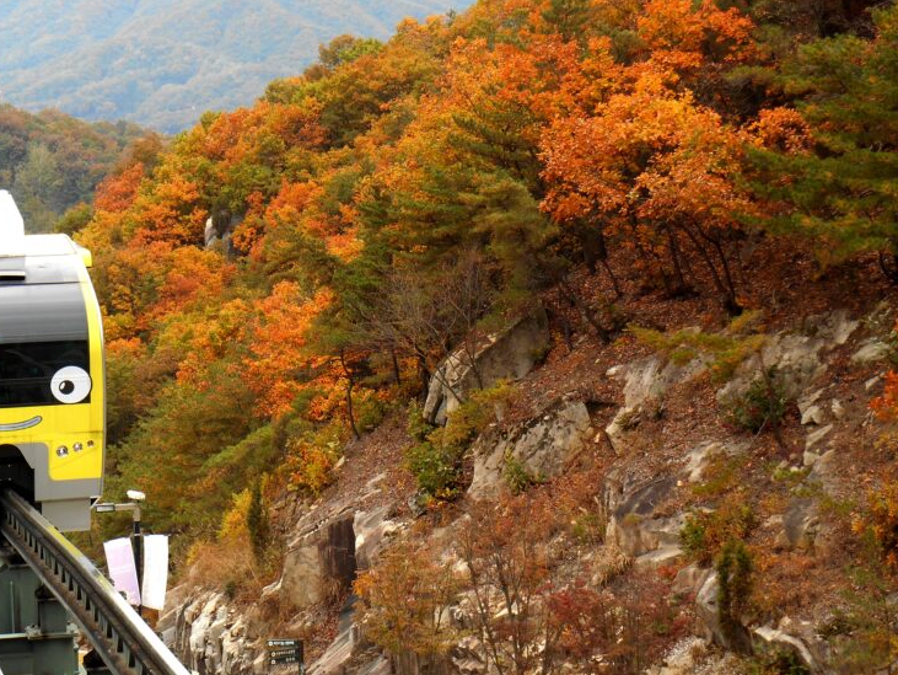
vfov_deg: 15.1
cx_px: 319
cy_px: 330
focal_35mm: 98
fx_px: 2544
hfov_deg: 20.0
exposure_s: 1/80
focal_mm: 12.5
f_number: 4.5
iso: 80
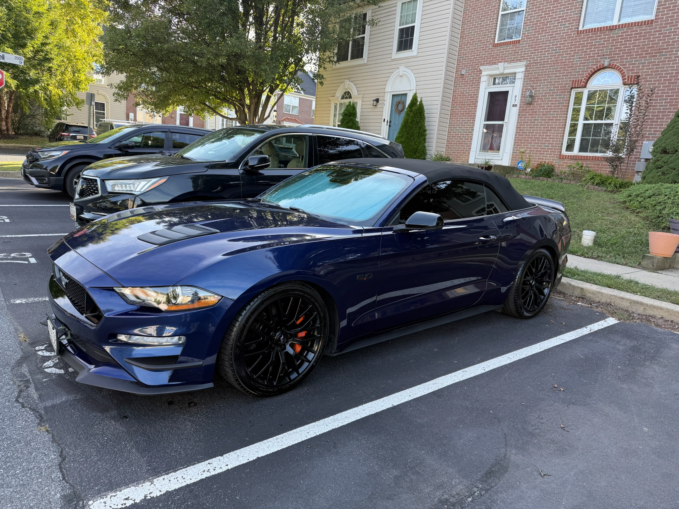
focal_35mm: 24
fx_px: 471
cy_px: 254
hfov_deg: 71.6
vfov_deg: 56.8
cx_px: 340
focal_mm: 6.76
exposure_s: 1/254
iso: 64
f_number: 1.78
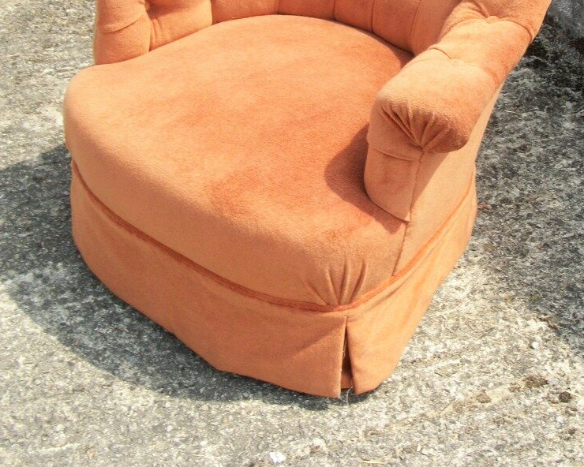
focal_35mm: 54
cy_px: 94
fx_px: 933
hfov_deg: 34.2
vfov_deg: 27.5
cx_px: 421
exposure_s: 1/60
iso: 80
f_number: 8.8
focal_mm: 5.7
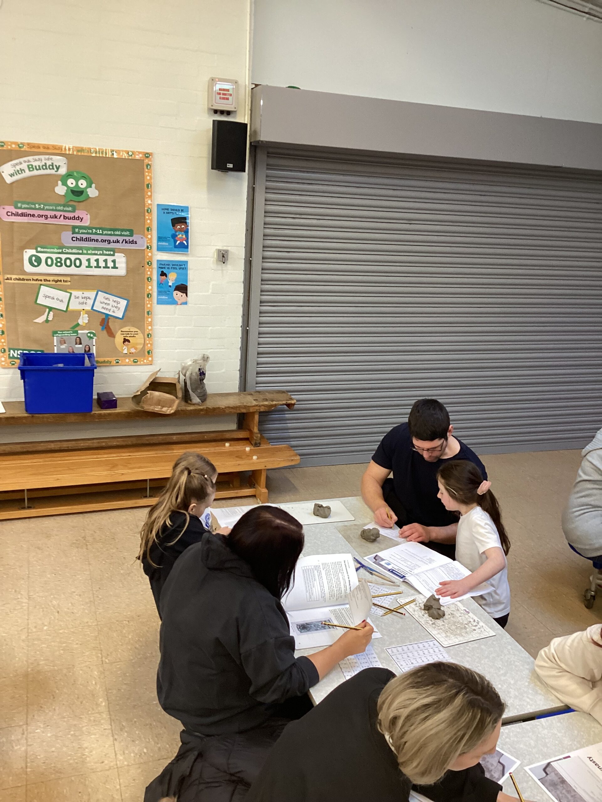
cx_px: 301
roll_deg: -4.2
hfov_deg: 45.4
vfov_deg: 58.4
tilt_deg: -16.6
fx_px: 719
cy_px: 401
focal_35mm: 31
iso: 200
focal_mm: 3.3
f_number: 2.4
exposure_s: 1/50
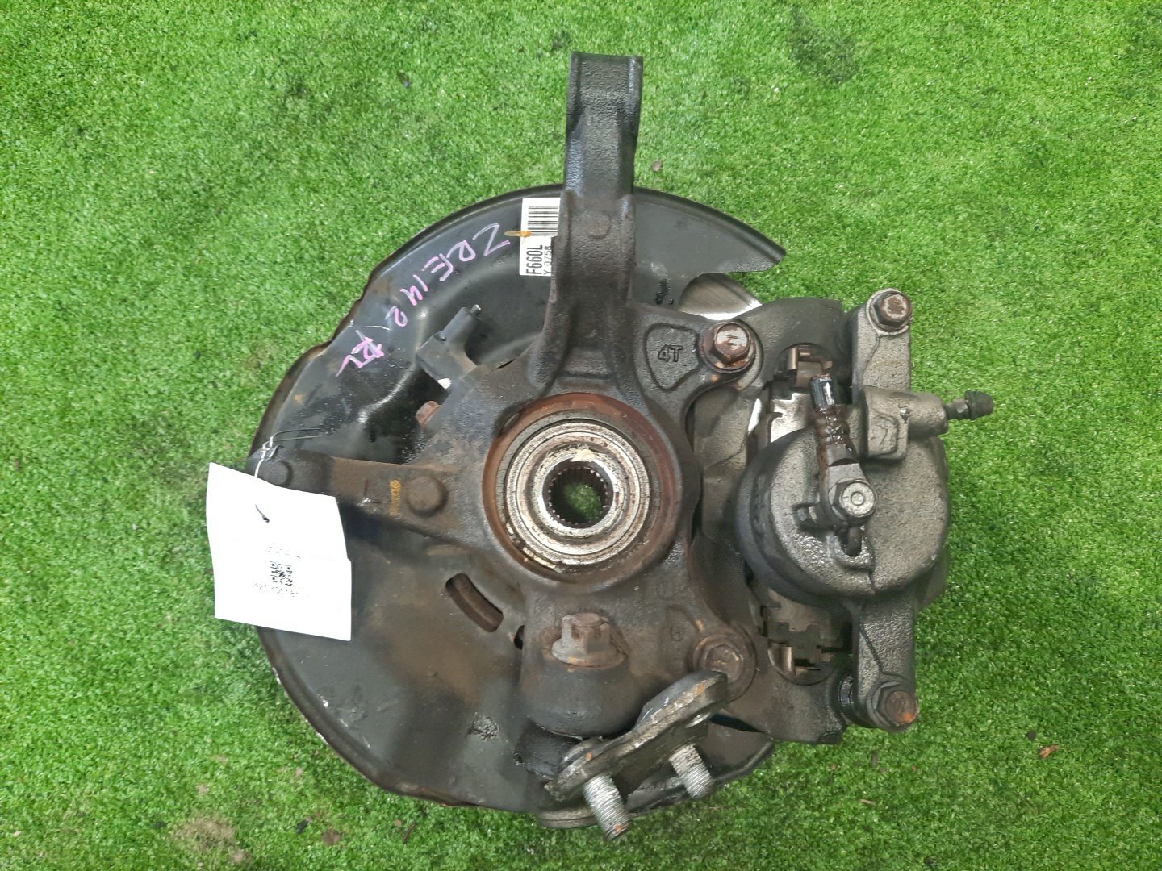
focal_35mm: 25
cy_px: 436
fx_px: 839
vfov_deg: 54.9
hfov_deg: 69.4
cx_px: 581
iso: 313
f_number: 2
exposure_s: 1/33
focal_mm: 4.6
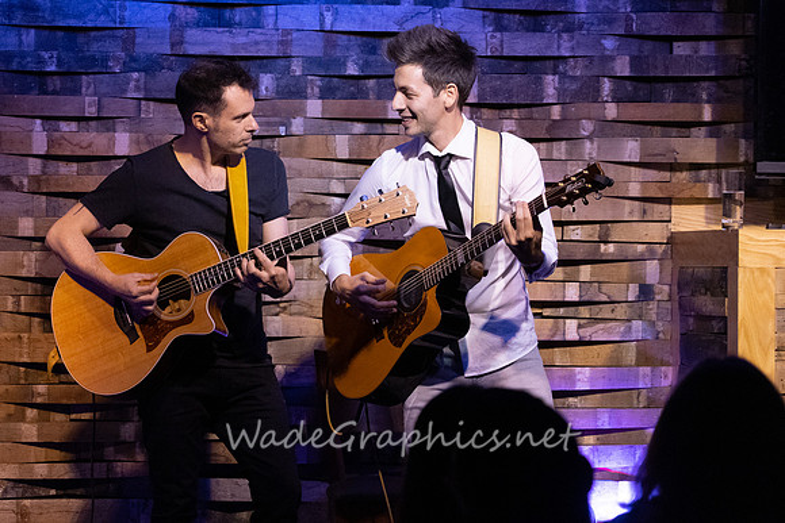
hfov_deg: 12.9
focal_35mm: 159
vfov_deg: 8.6
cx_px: 304
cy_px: 202
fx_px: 3476
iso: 6400
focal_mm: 130
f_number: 6.3
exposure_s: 1/200
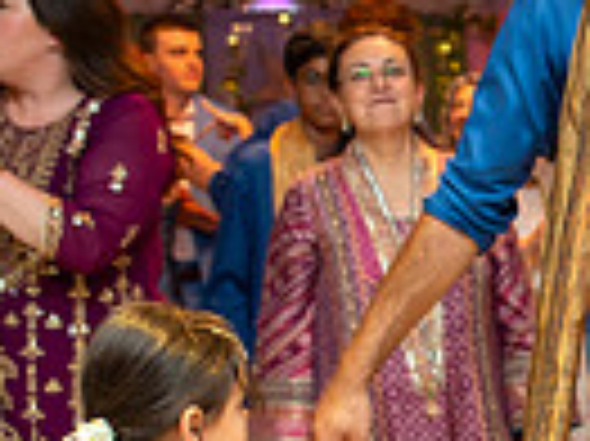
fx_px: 2043
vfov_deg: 12.1
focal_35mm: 120
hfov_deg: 15.7
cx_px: 729
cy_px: 485
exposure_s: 1/100
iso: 1000
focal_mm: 26
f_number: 2.8
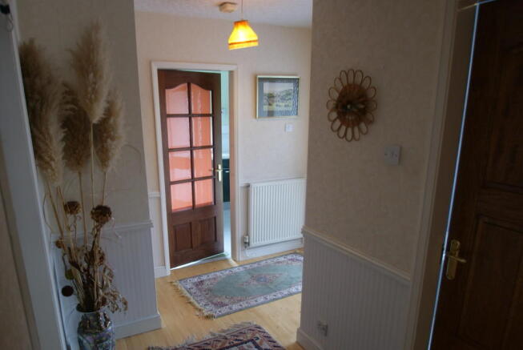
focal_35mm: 24
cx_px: 262
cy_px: 175
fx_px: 349
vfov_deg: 53.3
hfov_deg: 73.7
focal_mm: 16
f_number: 4
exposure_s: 1/30
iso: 250
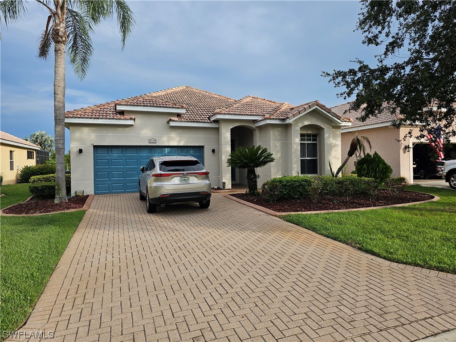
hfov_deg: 73.9
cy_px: 171
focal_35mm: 23
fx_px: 303
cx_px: 228
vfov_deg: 58.9
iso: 10
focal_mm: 6.3
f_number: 1.7
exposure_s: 1/382
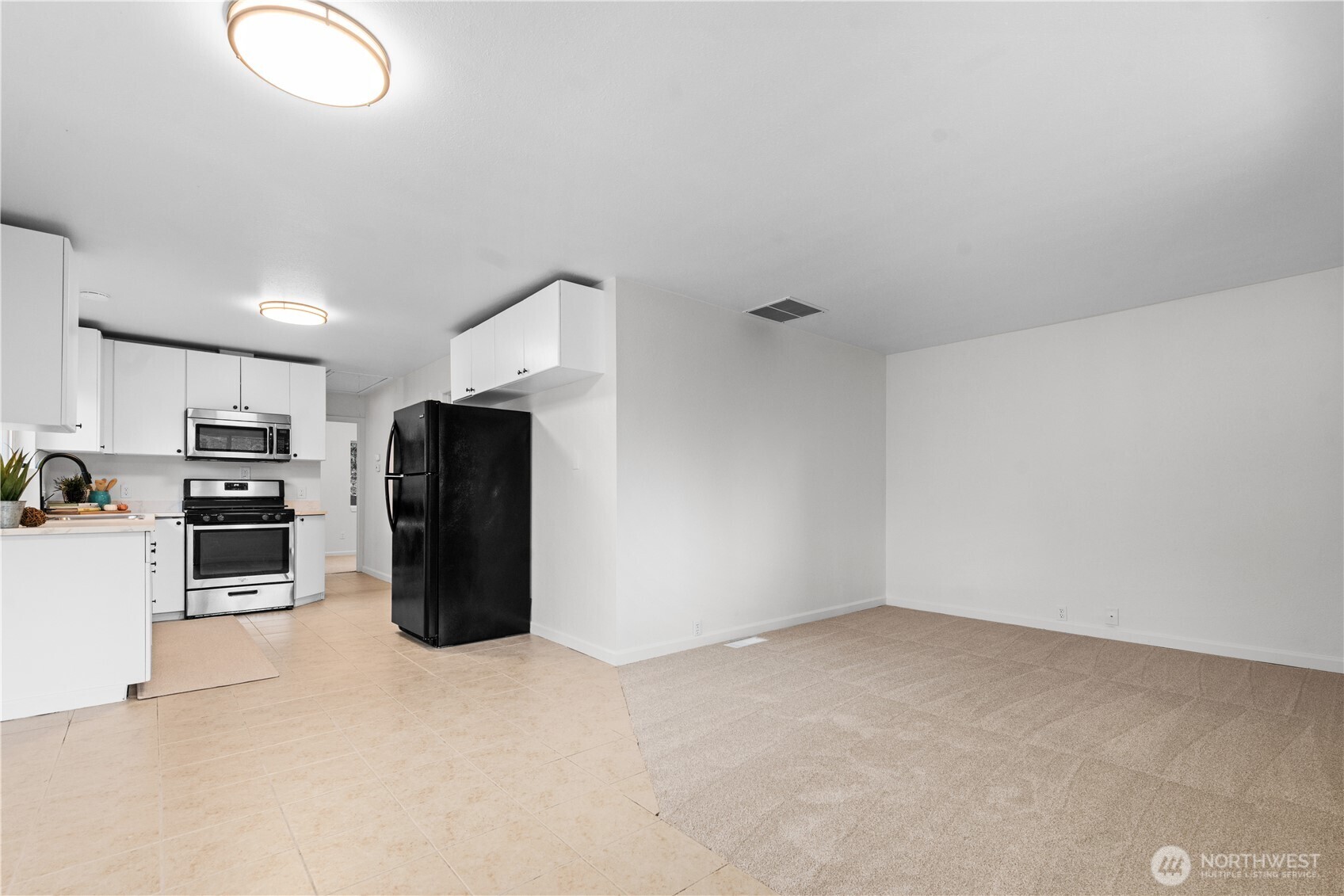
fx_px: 597
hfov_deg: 96.7
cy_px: 448
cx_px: 672
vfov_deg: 73.8
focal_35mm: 16
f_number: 6.3
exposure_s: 1/25
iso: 500
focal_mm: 16
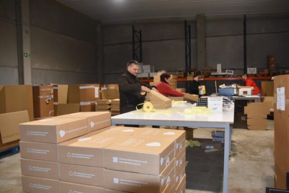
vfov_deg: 41.7
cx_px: 144
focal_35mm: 32
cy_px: 96
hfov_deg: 59.5
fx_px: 253
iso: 560
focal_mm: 21
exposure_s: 1/60
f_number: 3.8
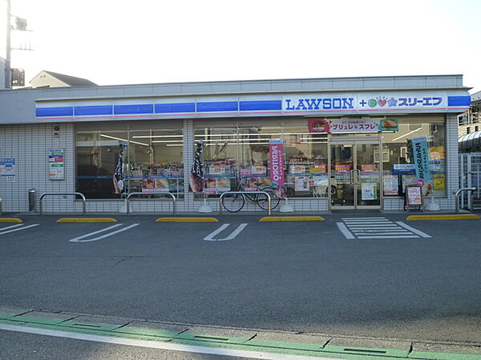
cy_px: 180
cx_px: 240
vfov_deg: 35.1
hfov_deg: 45.8
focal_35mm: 41
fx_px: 570
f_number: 4
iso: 125
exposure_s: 1/200
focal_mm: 7.2
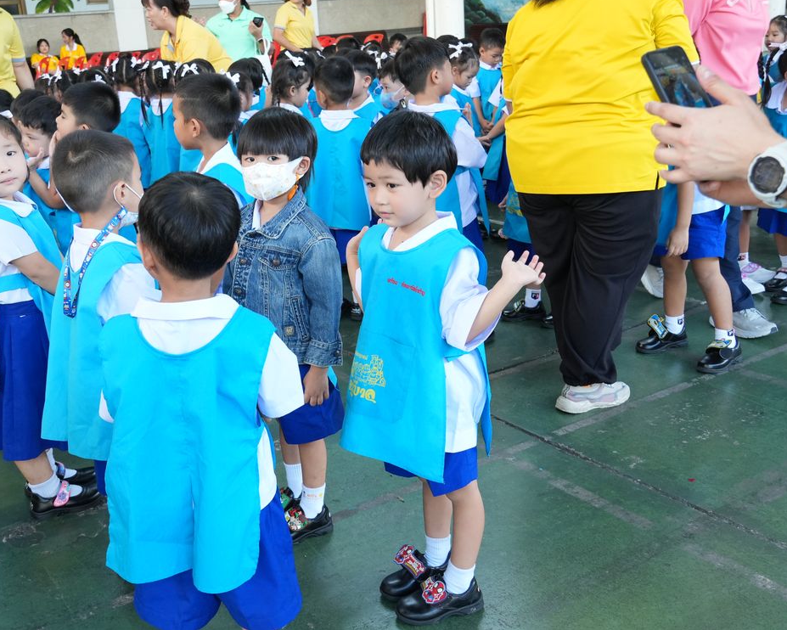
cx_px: 351
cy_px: 312
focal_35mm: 41
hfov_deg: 44.7
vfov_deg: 36.5
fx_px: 955
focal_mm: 24
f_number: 5.6
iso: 1250
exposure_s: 1/125
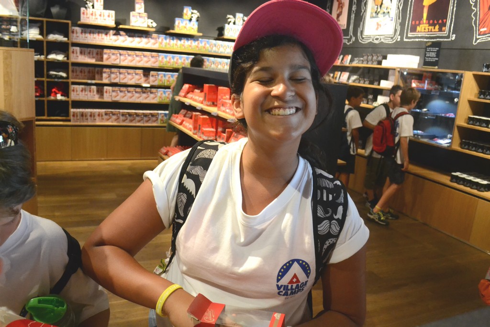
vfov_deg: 43.6
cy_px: 164
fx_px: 408
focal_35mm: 30
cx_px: 245
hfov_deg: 61.9
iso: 3200
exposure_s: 1/125
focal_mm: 20
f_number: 5.6
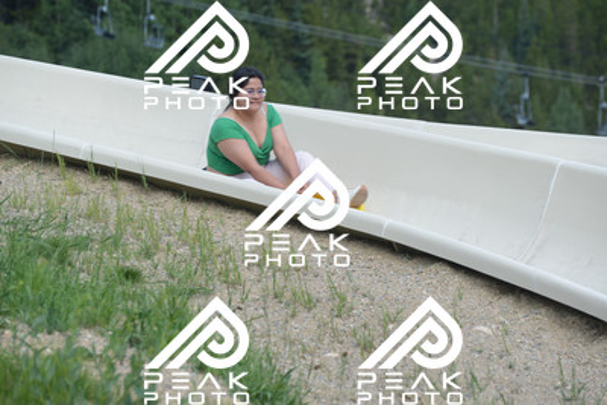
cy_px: 202
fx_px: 3289
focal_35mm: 195
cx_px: 304
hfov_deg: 10.5
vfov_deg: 7.0
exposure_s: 1/640
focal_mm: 195
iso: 560
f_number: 6.3
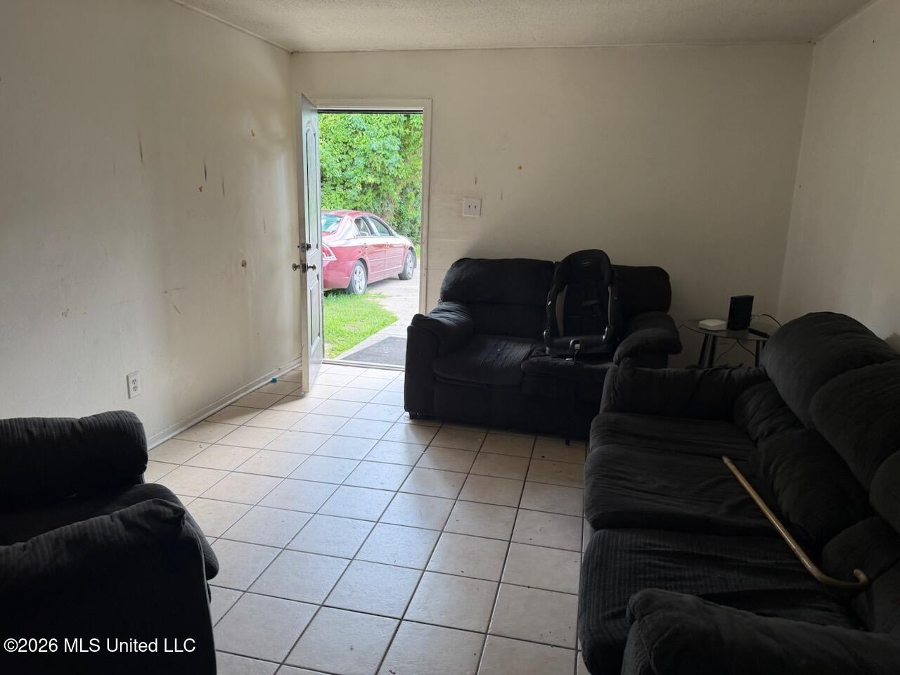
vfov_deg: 56.8
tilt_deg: -13.3
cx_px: 450
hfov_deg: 71.6
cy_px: 338
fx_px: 624
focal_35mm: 24
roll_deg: -1.2
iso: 125
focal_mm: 6.76
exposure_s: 1/121
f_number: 1.78
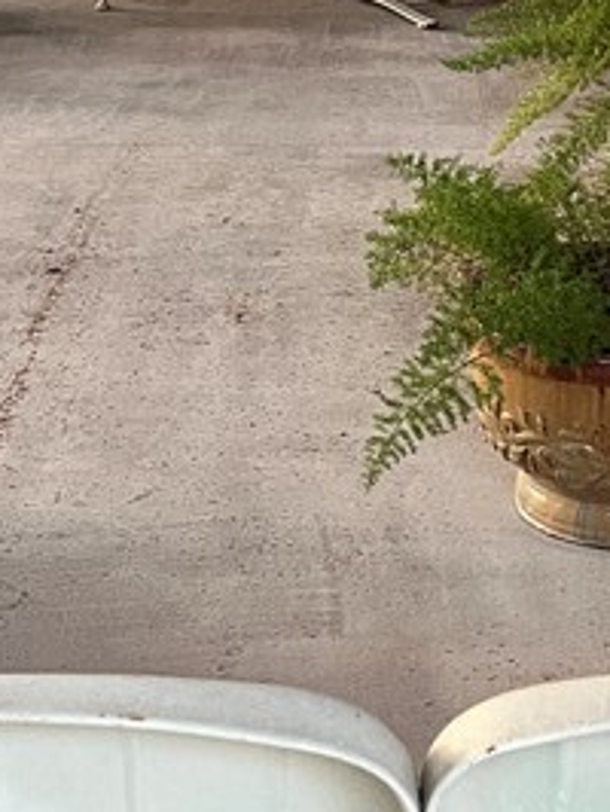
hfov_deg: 14.8
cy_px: -162
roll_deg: +0.0
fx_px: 2346
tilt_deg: -9.1
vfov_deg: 18.6
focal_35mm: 100
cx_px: 274
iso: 250
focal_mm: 5.1
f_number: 1.6
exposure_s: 1/60
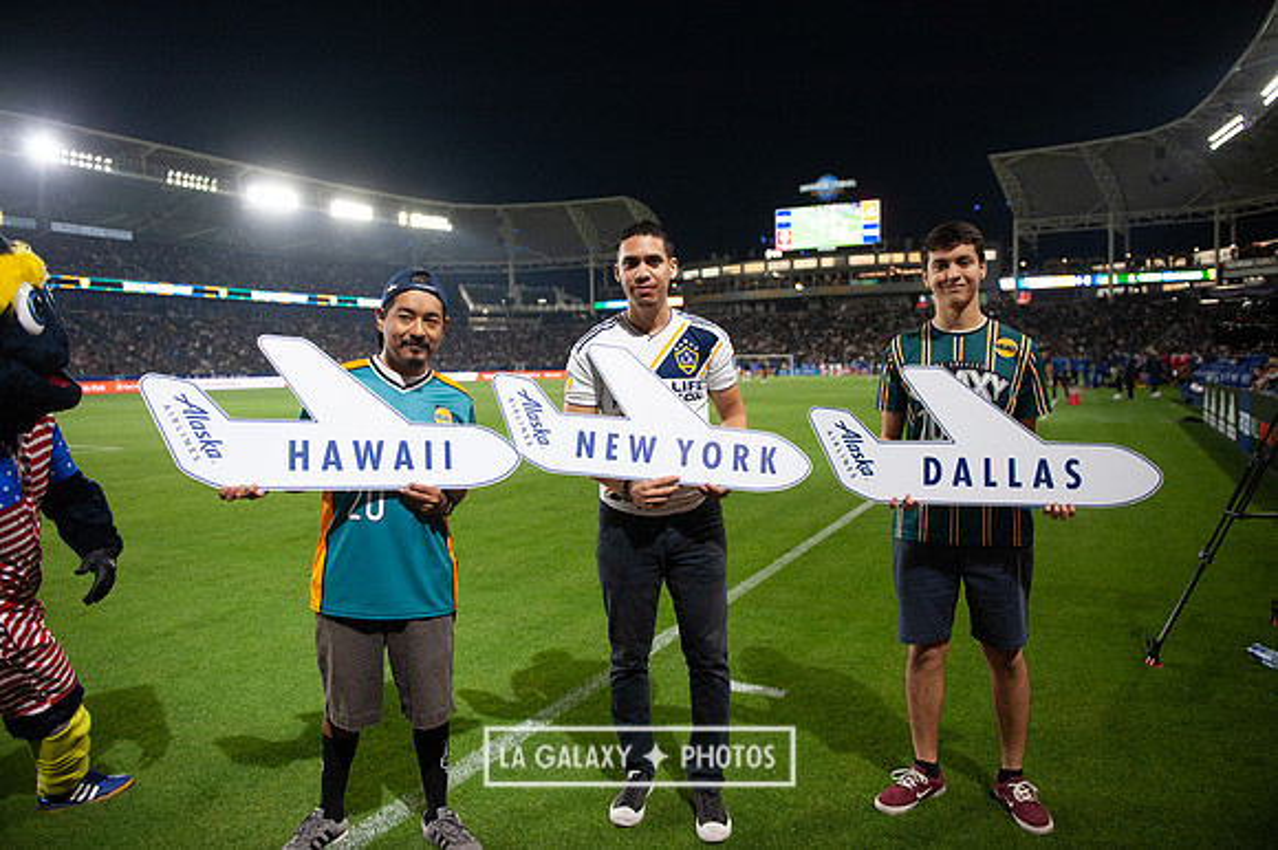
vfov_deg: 53.1
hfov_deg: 73.8
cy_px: 425
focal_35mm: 24
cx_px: 639
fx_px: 851
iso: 2500
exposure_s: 1/1600
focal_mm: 24
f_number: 2.8
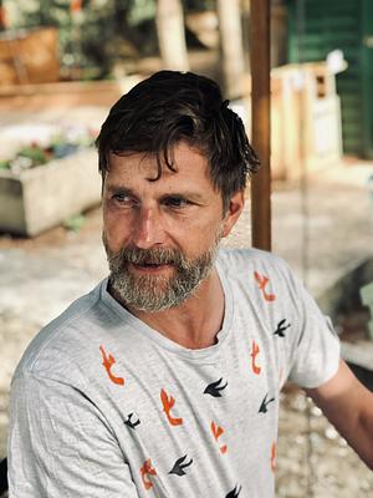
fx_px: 747
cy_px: 249
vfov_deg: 36.8
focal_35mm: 52
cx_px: 186
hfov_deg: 28.0
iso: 16
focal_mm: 6
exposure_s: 1/60
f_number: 2.4
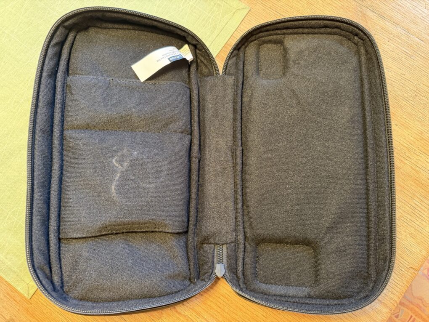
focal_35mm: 24
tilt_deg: -81.8
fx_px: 297
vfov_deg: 56.8
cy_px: 161
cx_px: 214
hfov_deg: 71.6
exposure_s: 1/33
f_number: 1.78
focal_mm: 6.76
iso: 640
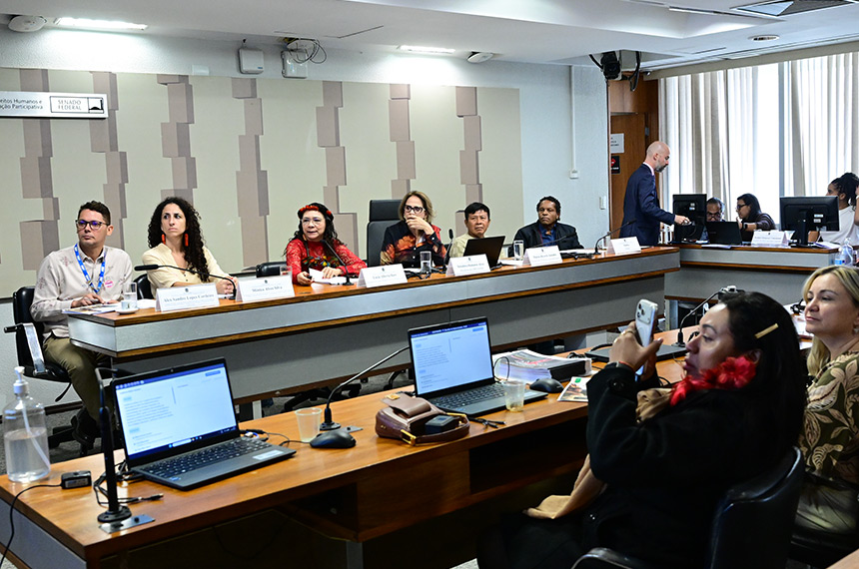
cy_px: 284
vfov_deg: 34.1
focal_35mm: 39
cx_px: 430
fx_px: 929
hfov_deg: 49.6
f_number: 4.5
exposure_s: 1/200
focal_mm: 26
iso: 4000
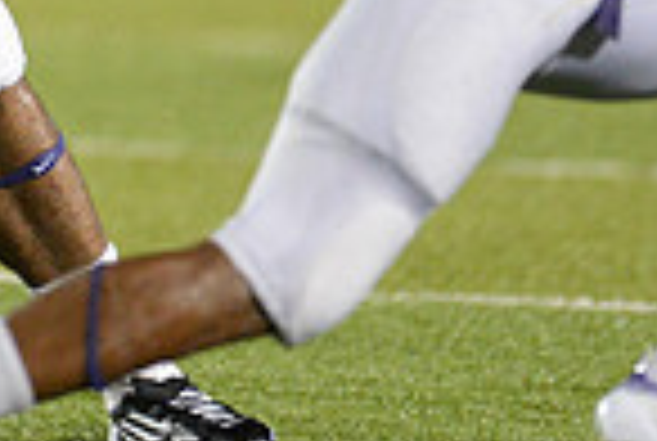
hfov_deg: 1.3
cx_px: -153
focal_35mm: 1586
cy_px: -268
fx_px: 29003
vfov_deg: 0.9
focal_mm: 400
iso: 5000
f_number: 2.8
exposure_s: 1/1000
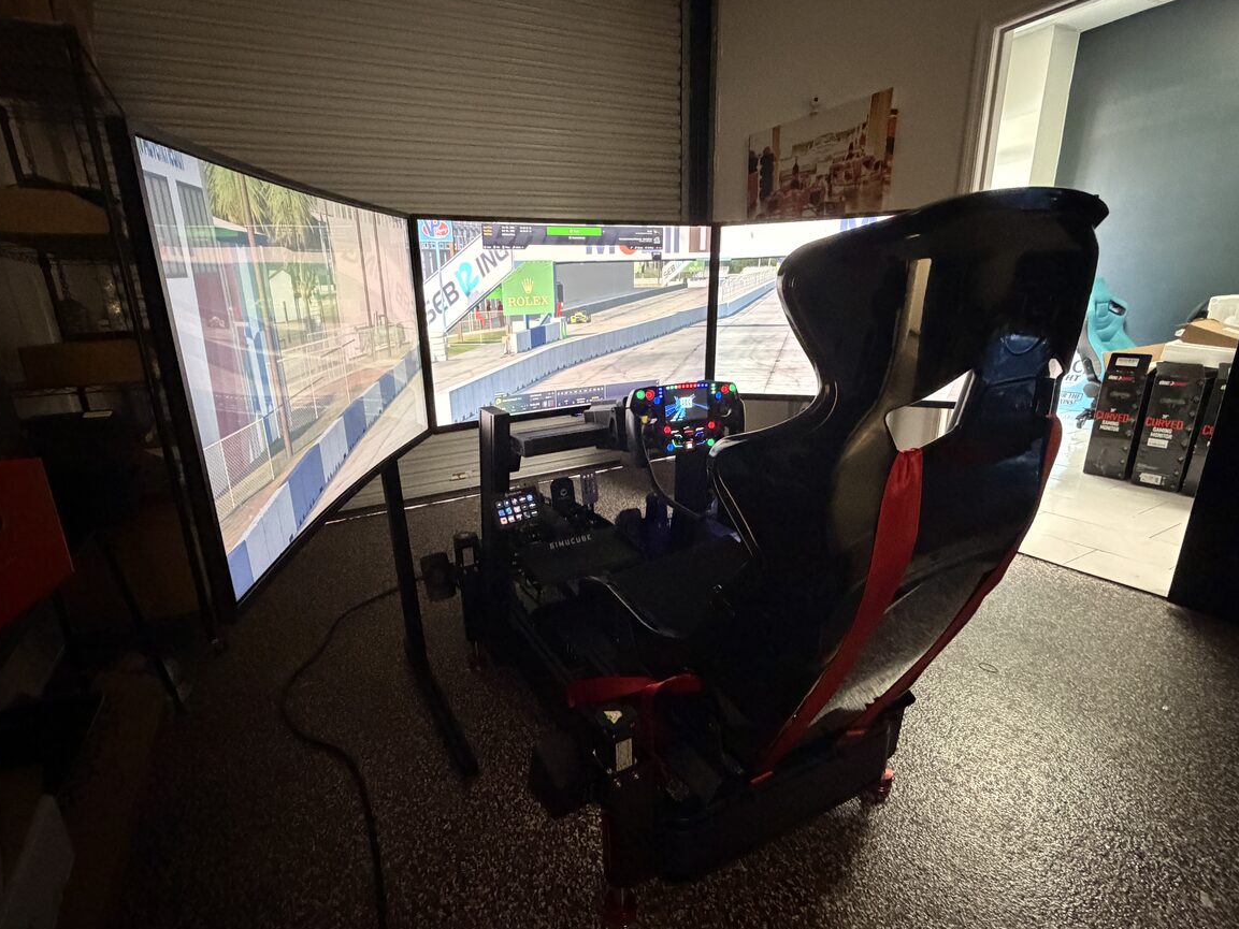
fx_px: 609
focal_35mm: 17
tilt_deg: -17.7
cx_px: 581
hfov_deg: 90.9
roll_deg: +3.0
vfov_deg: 74.7
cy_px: 487
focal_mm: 2.22
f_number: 2.2
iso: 1250
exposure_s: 1/60
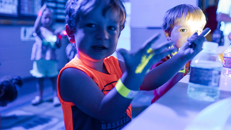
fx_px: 245
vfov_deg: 29.7
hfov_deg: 50.5
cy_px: 59
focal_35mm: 40
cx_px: 114
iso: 6400
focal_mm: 35
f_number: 2.5
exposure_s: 1/25
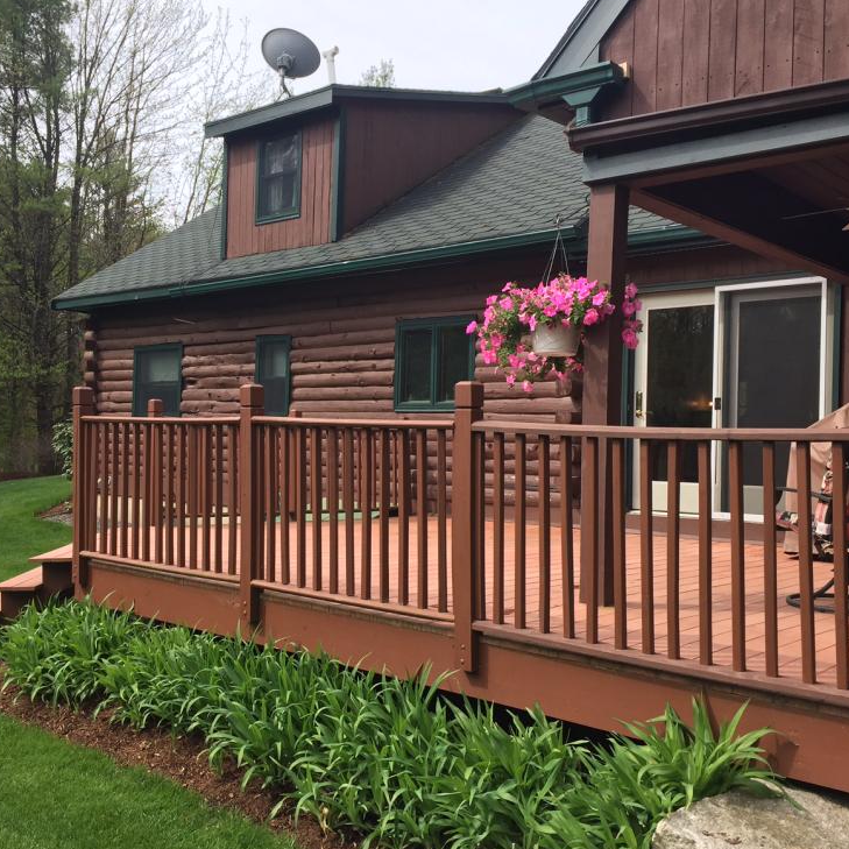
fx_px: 999
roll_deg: -0.9
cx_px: 395
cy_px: 429
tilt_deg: +0.9
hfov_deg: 46.0
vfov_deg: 46.0
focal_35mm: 36
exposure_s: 1/682
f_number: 2.2
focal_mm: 4.15
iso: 32
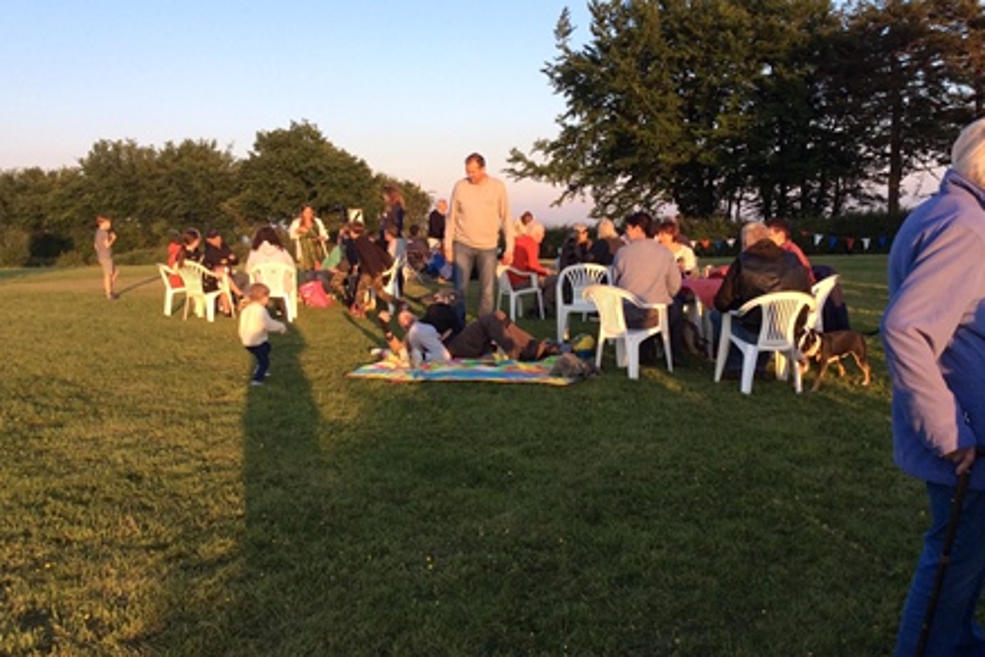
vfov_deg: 38.9
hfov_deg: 55.8
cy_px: 345
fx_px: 930
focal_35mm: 34
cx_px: 492
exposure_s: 1/296
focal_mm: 3.3
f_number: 2.4
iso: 32
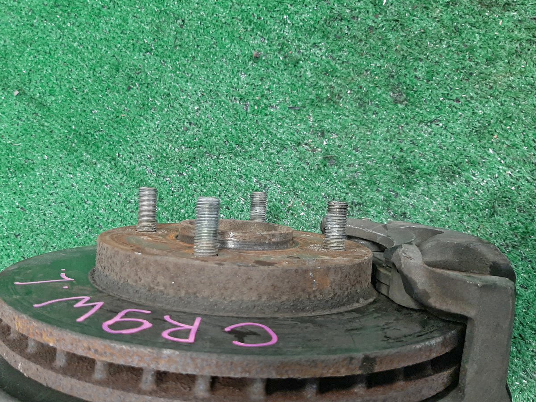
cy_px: 217
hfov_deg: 58.2
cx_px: 236
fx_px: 480
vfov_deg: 45.4
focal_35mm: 31
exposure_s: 1/33
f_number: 1.7
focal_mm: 3.93
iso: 220
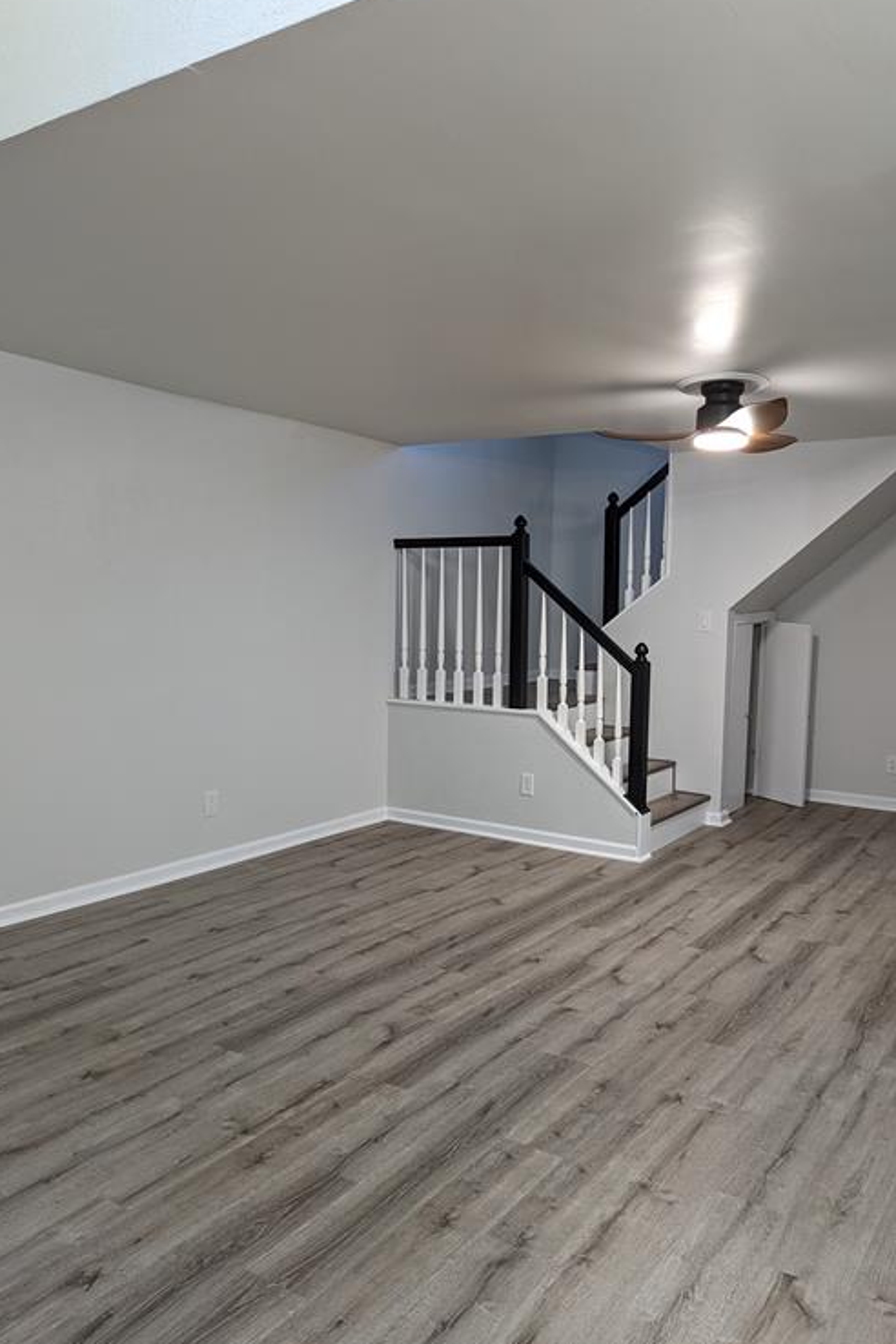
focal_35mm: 26
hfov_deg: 49.5
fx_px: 971
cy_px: 672
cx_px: 492
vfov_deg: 69.4
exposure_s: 1/60
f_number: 1.85
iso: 252
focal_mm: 6.81
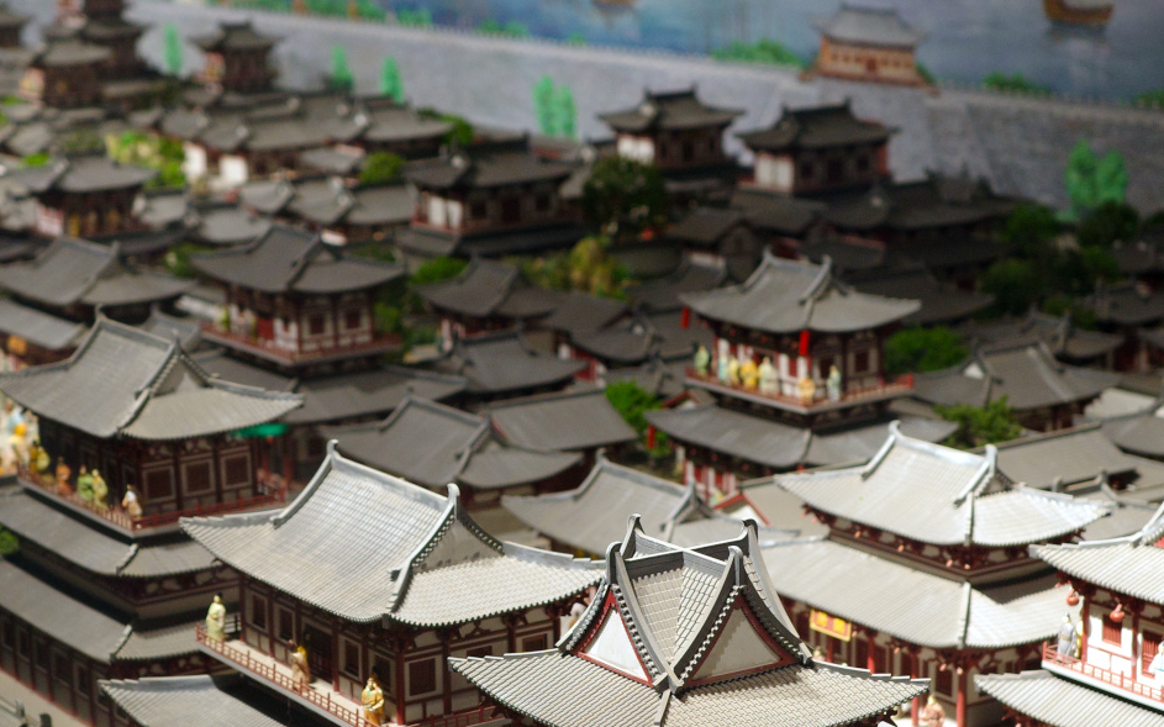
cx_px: 489
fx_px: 2633
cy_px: 404
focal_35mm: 83
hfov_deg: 24.9
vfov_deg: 15.7
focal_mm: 26
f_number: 2.8
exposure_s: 1/40
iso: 500
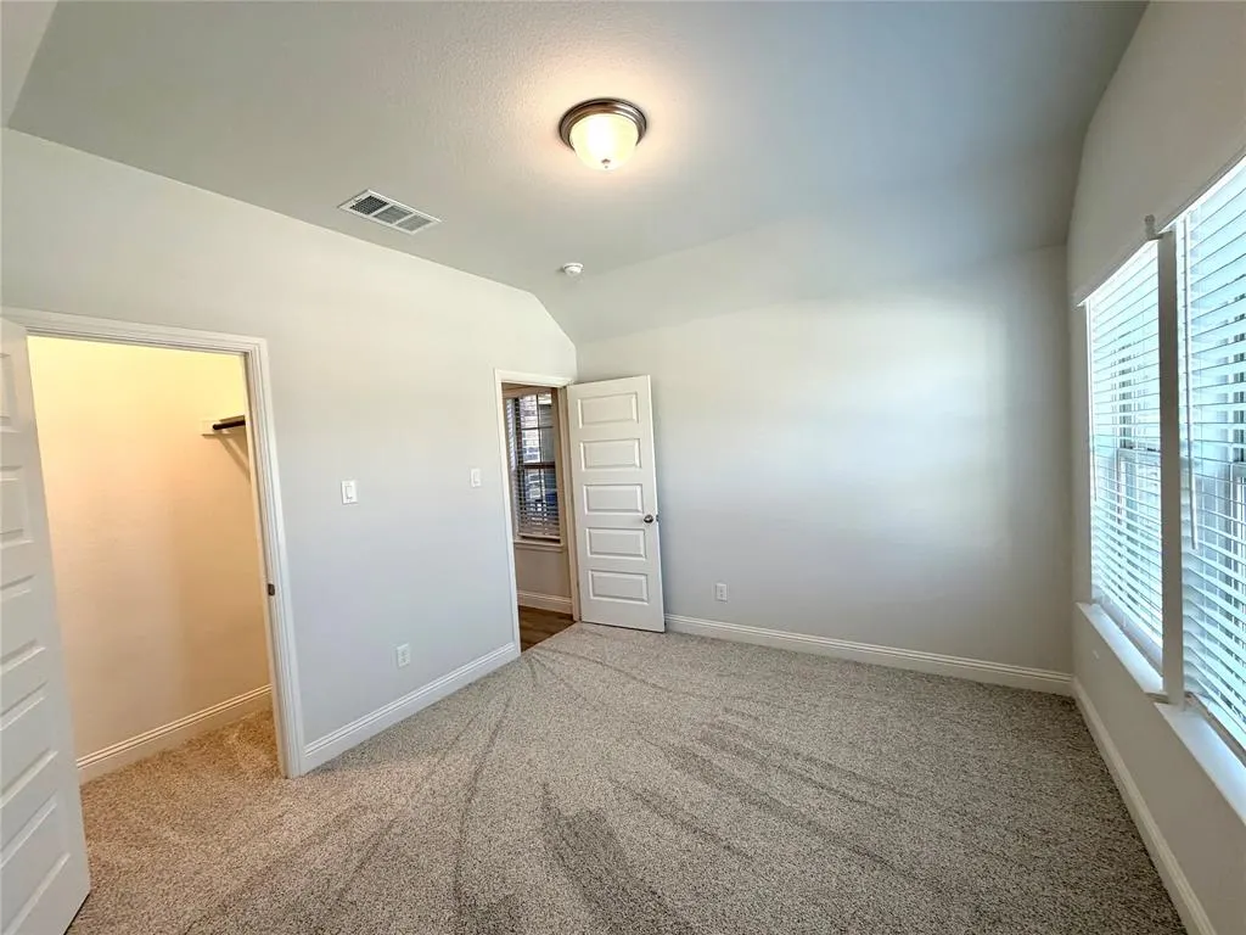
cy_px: 468
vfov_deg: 85.7
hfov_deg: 102.1
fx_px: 504
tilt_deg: -2.8
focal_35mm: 14
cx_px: 623
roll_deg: +4.3
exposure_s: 1/120
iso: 160
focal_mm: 2.22
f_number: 2.2
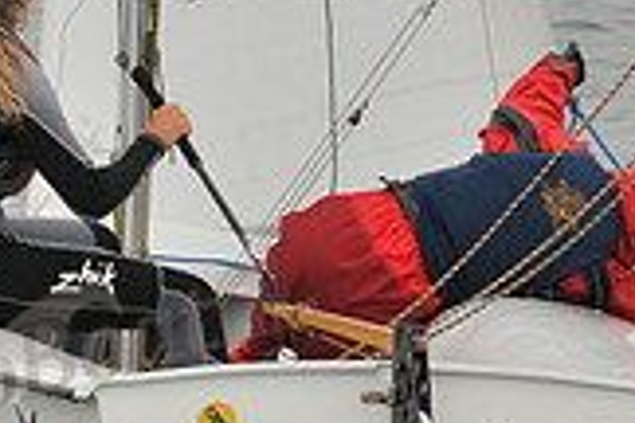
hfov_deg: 2.7
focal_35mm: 752
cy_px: 108
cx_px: 521
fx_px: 13263
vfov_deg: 1.8
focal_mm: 140
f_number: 13
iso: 320
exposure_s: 1/500
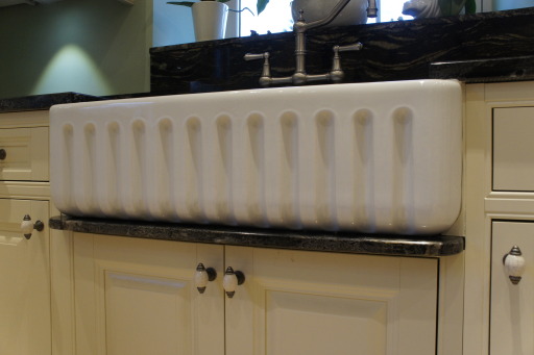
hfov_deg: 61.9
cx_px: 267
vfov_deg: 43.6
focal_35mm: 30
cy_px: 178
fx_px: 445
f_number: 8
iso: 1250
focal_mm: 20
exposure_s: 1/30
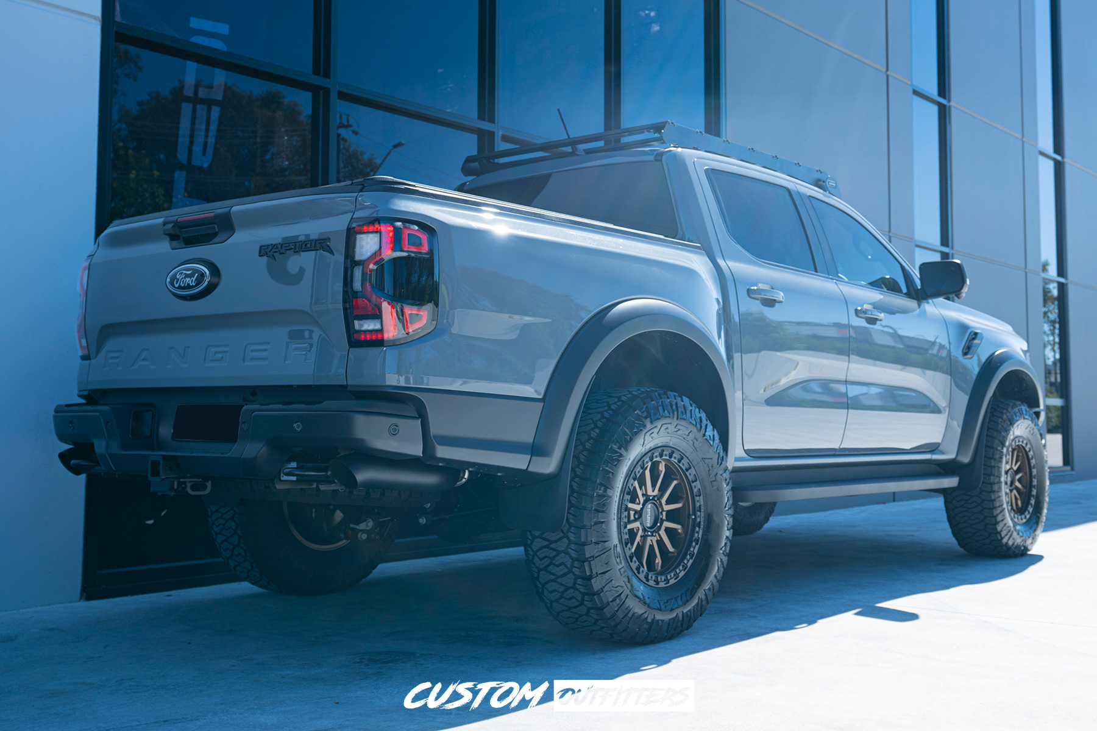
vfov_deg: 43.6
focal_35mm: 30
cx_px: 548
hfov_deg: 61.9
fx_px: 914
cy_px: 366
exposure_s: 1/80
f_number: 5.6
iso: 100
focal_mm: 30
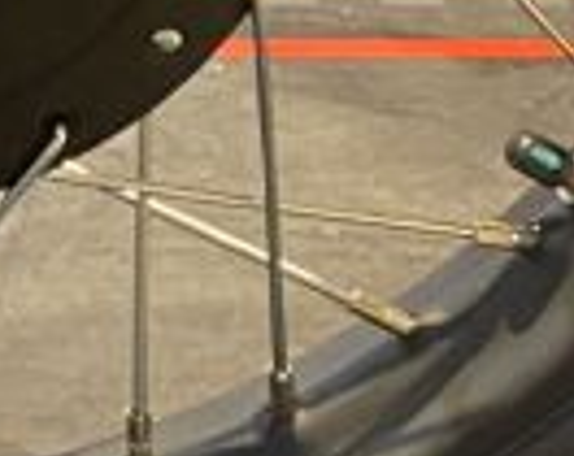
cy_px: -363
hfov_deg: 8.6
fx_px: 3458
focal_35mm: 204
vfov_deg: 7.3
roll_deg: +5.3
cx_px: -800
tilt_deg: -24.5
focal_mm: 4.25
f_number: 1.8
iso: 400
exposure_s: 1/50
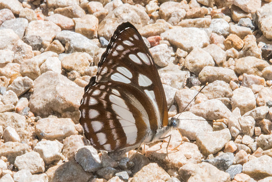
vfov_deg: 1.2
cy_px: 107
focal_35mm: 1187
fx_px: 8968
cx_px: 176
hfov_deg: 1.7
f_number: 29
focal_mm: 400
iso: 800
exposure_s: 1/250
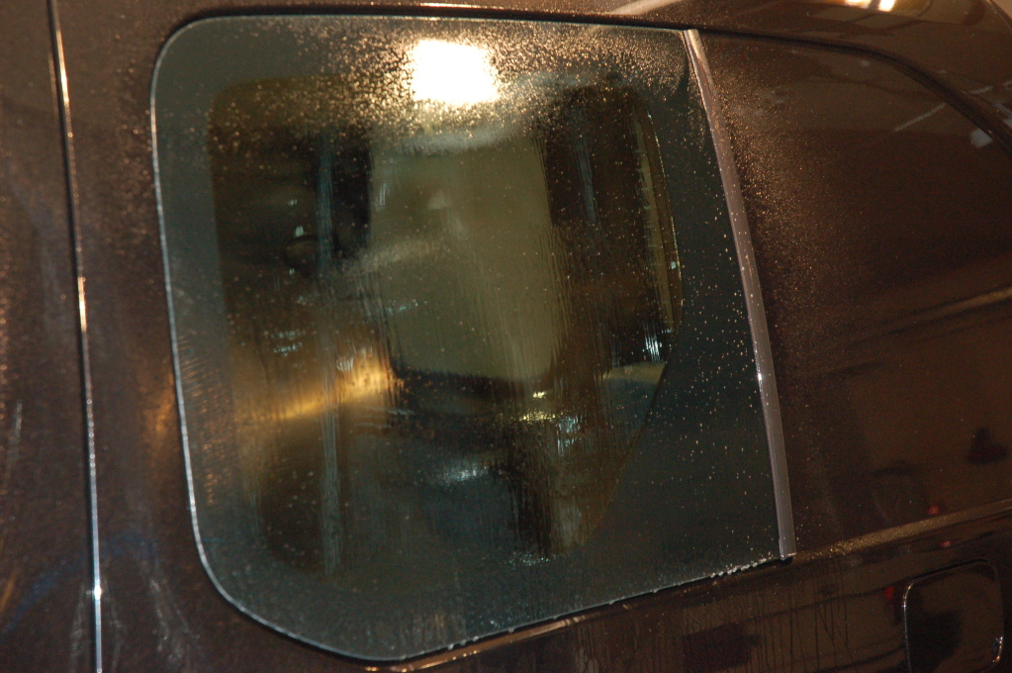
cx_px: 506
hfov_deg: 21.9
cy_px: 336
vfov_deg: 14.7
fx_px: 2612
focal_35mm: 93
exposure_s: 1/60
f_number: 4.5
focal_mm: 62
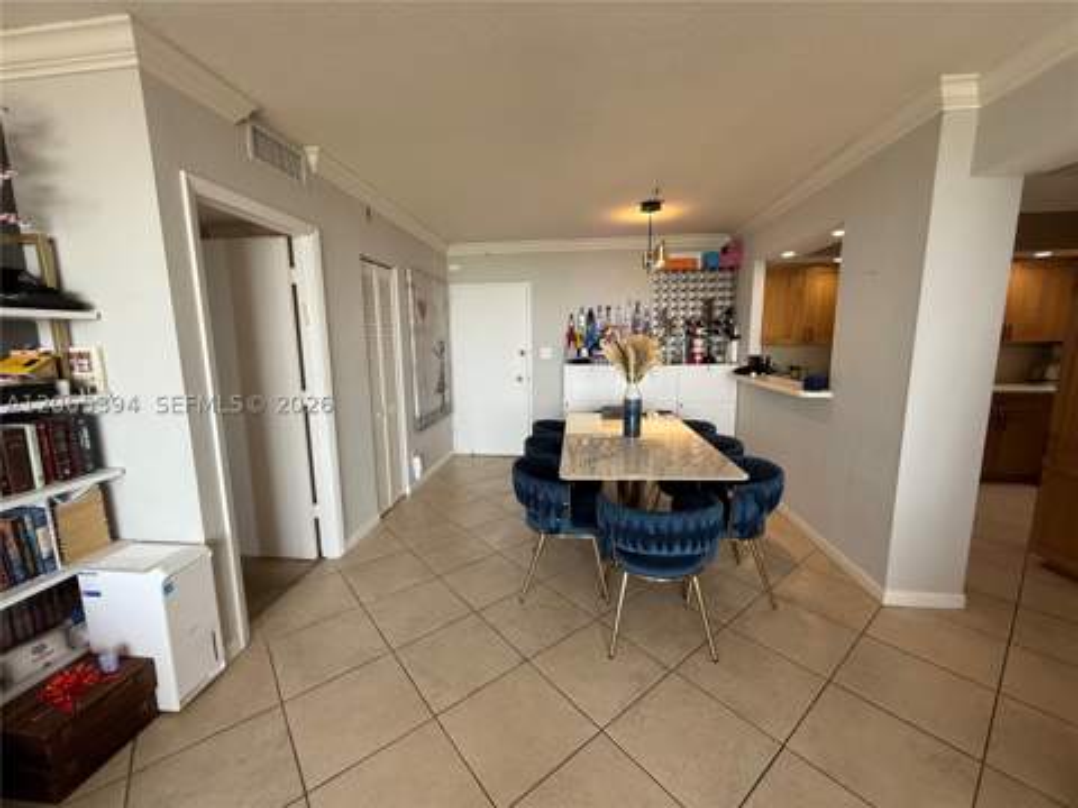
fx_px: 436
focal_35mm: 14
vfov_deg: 85.7
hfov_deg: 102.1
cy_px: 404
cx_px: 539
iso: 125
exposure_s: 1/99
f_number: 2.2
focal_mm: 2.22
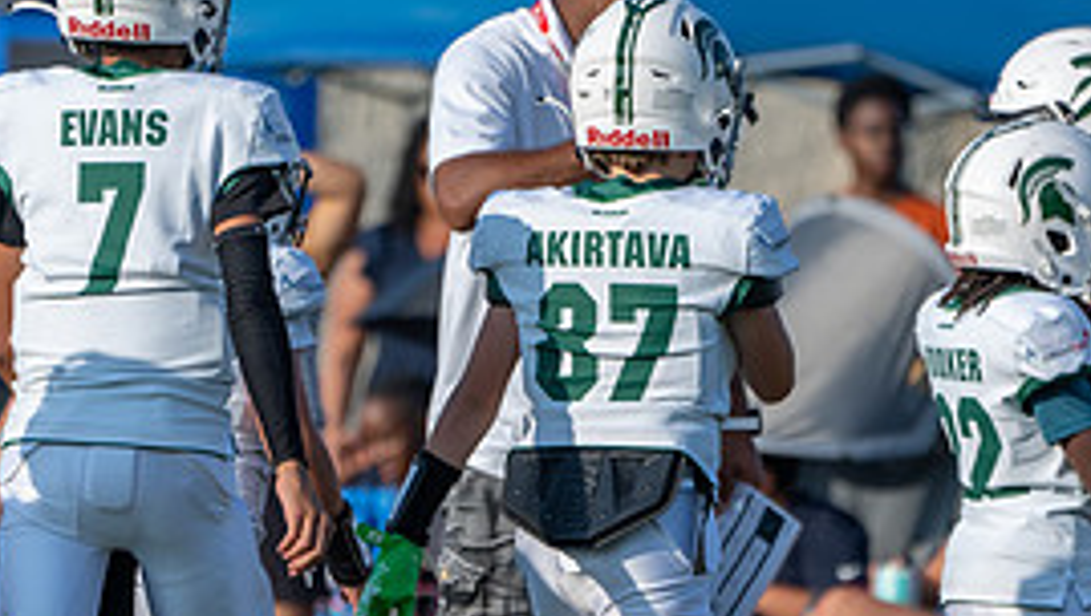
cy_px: 424
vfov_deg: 1.4
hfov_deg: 2.4
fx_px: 26122
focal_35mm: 902
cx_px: 612
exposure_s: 1/1250
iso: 250
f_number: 5.6
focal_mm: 400
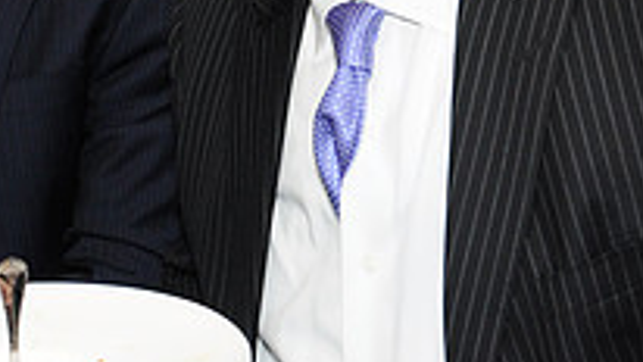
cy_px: -20
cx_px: 315
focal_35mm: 115
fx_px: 1961
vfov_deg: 10.4
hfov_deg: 18.6
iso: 500
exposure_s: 1/60
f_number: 5
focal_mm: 26
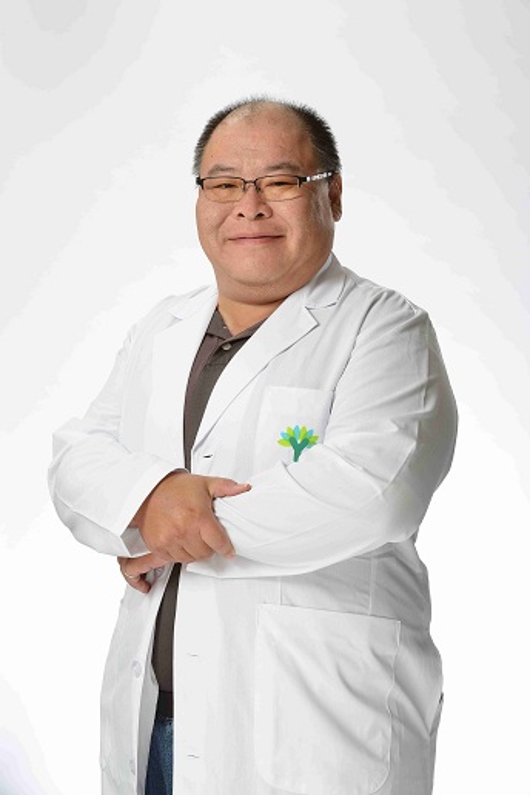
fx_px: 2098
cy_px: 398
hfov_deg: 14.4
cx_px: 265
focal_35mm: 95
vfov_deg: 21.5
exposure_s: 1/125
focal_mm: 95
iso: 125
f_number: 11
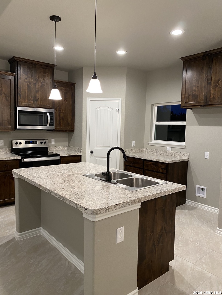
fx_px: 222
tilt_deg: -3.3
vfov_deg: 67.3
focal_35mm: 26
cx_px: 111
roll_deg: -1.3
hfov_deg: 53.1
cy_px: 148
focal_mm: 4.25
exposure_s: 1/60
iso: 160
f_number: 1.8
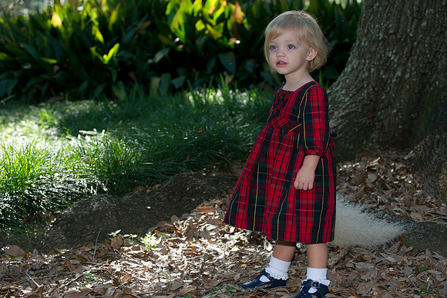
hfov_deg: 23.7
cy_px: 149
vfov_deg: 15.9
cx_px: 224
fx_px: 1067
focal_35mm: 86
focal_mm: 86
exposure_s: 1/100
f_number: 5
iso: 250
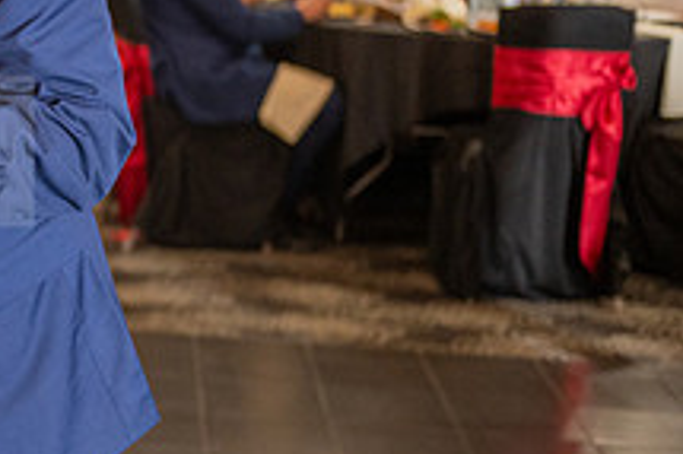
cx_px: -235
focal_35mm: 108
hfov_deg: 17.6
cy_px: 151
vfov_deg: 12.6
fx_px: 2047
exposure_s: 1/125
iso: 800
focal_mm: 40
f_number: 2.8
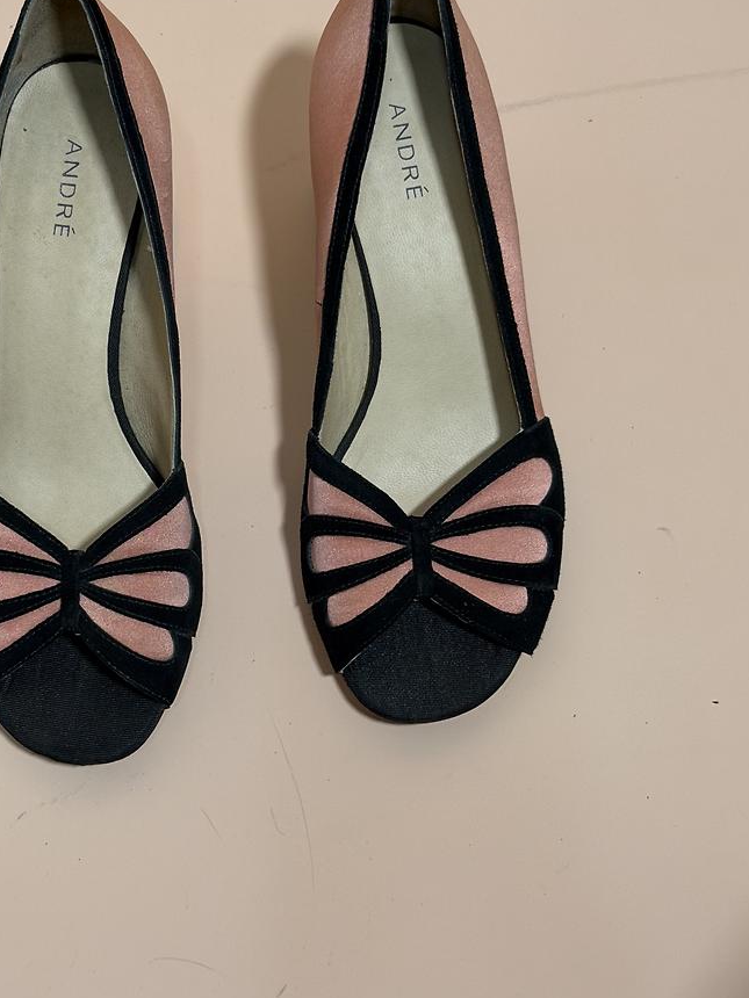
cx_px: 258
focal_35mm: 67
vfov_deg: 28.9
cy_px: 402
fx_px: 1933
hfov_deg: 21.9
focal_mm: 6.76
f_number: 1.78
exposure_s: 1/60
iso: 200
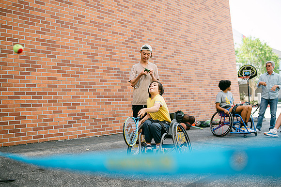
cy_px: 94
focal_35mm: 35
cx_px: 140
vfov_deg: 37.8
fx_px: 273
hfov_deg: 54.5
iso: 100
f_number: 2
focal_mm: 35
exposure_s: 1/800
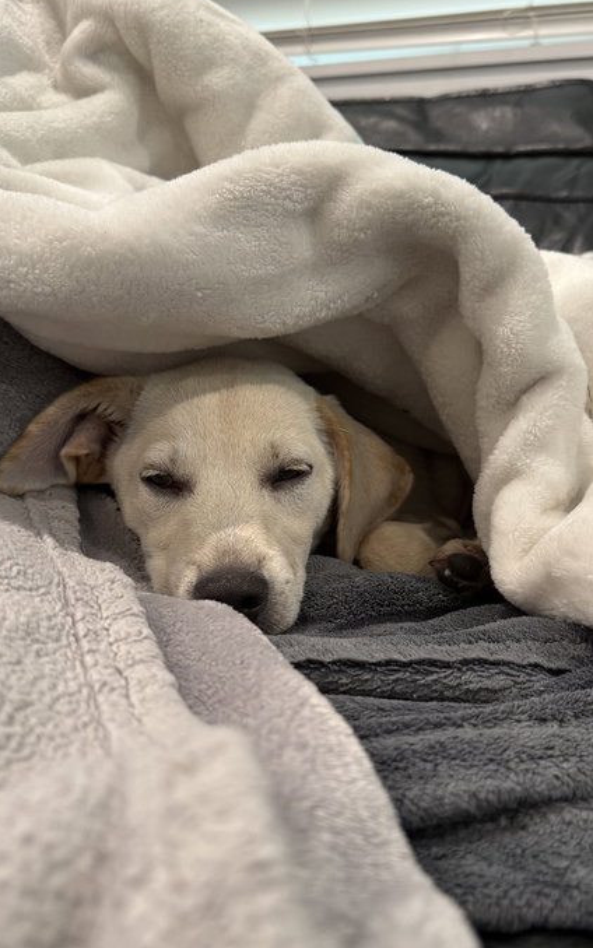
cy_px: 502
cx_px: 320
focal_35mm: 30
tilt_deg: -12.3
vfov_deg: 62.8
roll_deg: -2.1
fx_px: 775
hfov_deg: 41.8
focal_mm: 6.76
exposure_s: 1/60
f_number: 1.78
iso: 250
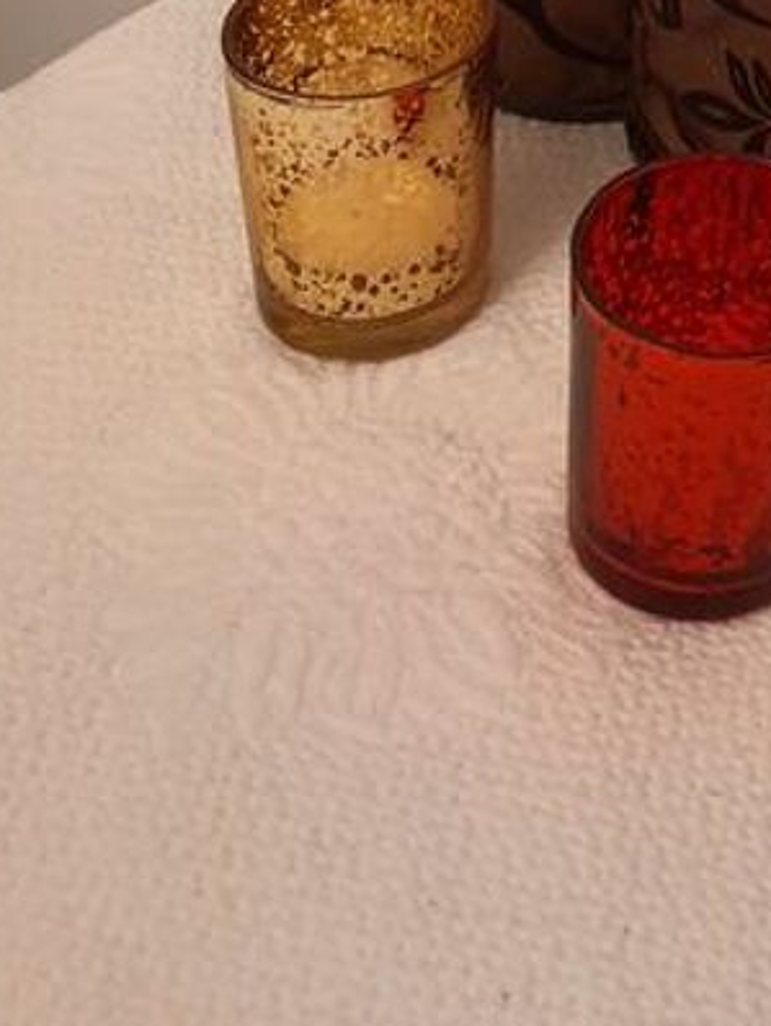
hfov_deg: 16.3
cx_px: 923
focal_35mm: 87
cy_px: -620
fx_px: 2581
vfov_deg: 19.0
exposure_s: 1/50
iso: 200
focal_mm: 4.3
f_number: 1.5
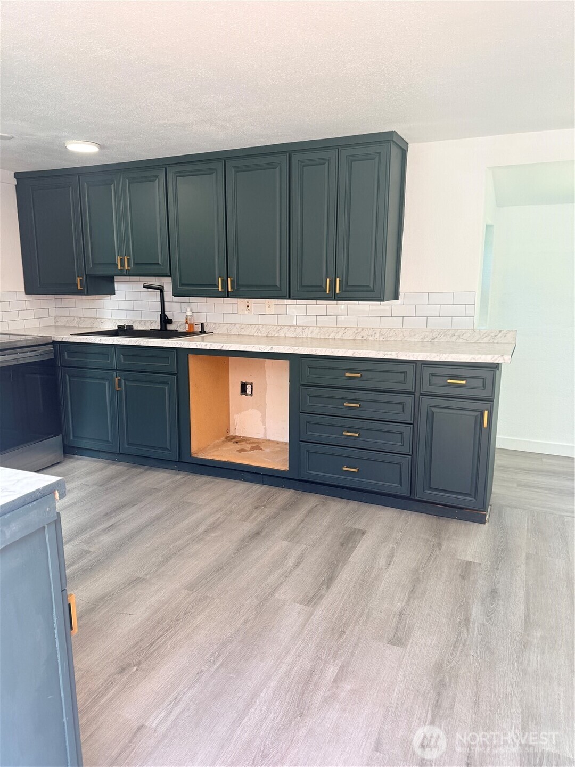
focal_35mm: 24
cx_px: 288
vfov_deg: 71.6
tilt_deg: -11.1
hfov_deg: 56.8
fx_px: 532
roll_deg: -0.7
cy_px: 384
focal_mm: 6.76
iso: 100
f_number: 1.78
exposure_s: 1/120
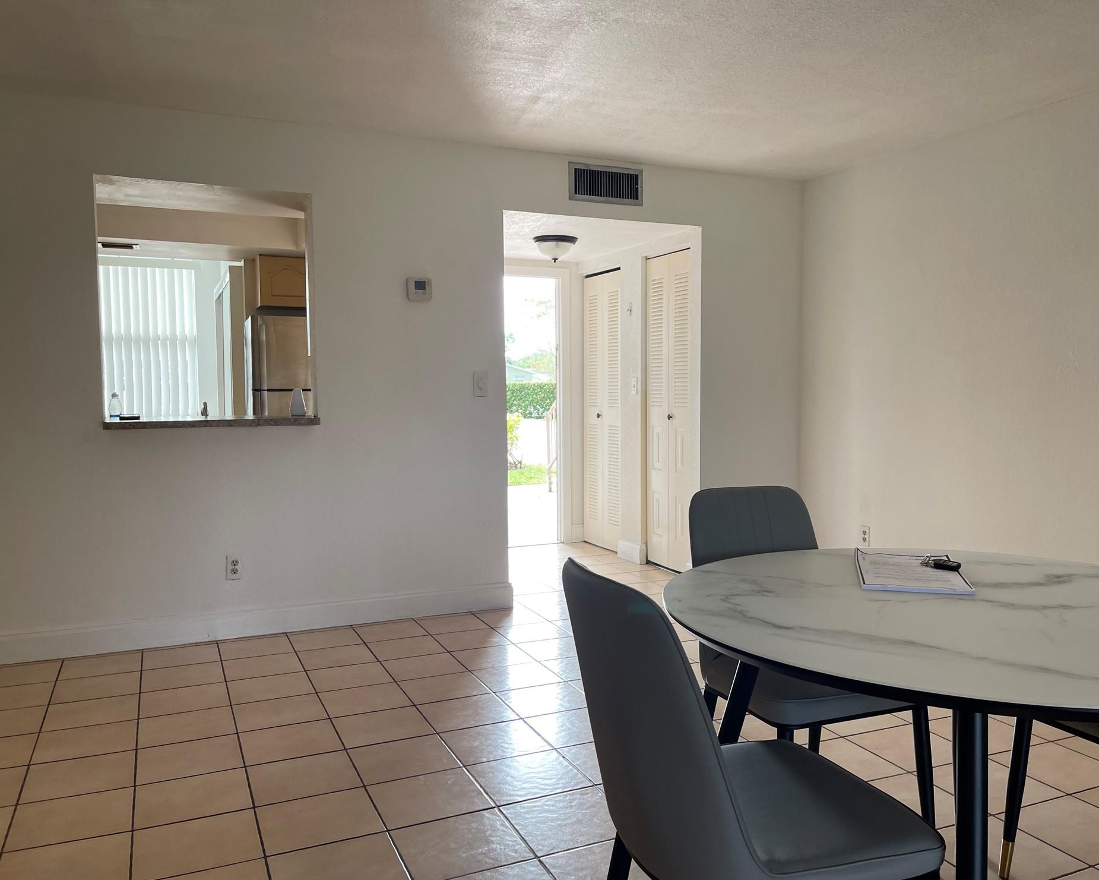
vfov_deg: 53.2
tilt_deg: -5.6
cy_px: 453
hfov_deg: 64.0
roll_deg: +1.2
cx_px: 594
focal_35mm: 27
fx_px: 878
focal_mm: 5.1
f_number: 1.6
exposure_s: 1/121
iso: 50
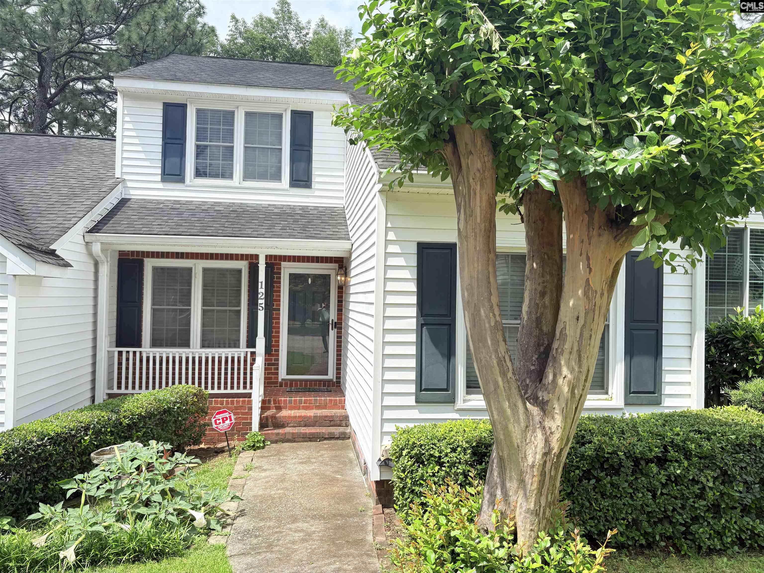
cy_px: 286
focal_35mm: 26
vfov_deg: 53.1
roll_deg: -1.7
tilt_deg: +2.0
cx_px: 382
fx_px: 574
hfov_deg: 67.3
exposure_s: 1/2451
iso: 50
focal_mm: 5.96
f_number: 1.6
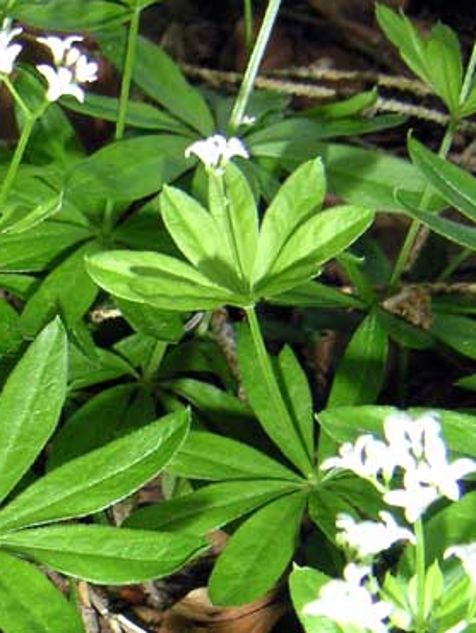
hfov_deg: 17.9
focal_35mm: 80
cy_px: 493
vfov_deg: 24.1
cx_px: -27
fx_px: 1465
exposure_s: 1/45
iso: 160
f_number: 6.7
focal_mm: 5.7
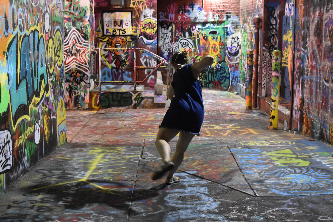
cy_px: 111
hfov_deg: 37.8
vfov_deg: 25.8
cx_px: 166
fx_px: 486
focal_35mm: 52
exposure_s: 1/60
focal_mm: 35
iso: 4500
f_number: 2.8
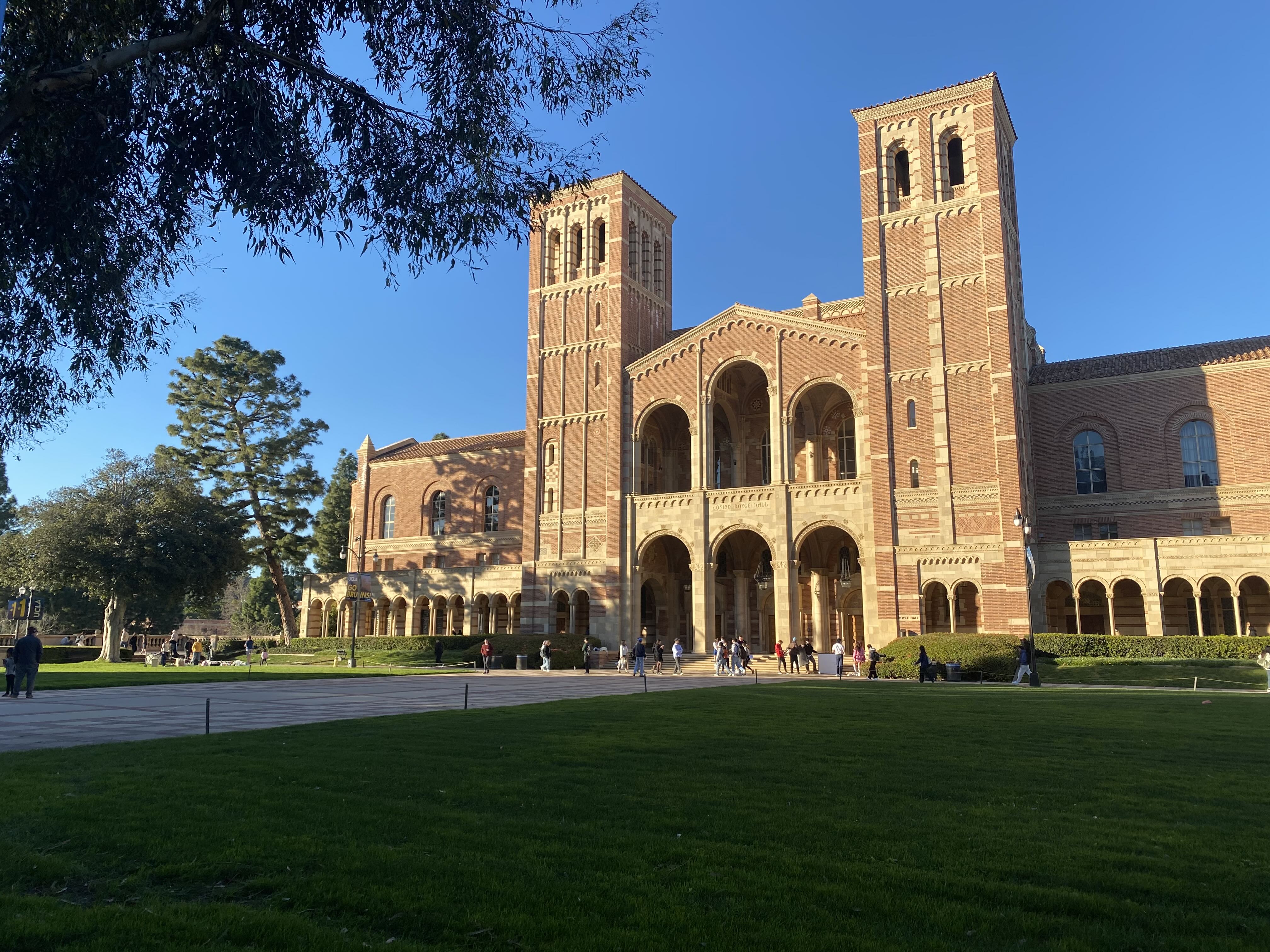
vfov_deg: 53.1
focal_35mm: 26
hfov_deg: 67.3
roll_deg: -0.2
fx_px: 954
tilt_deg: +12.0
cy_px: 476
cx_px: 635
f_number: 1.8
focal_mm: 4.25
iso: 32
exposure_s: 1/1316
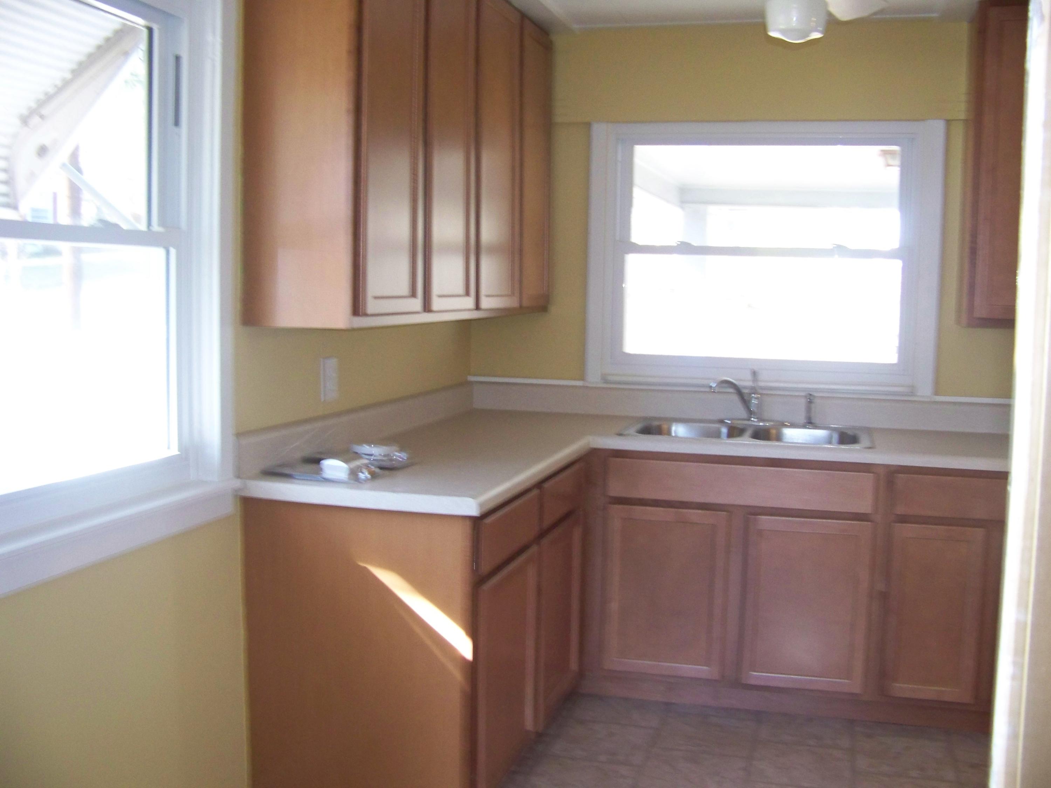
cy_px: 394
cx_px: 526
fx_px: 1093
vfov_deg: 39.7
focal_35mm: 36
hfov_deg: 51.4
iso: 200
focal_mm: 5.85
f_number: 2.8
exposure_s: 1/30
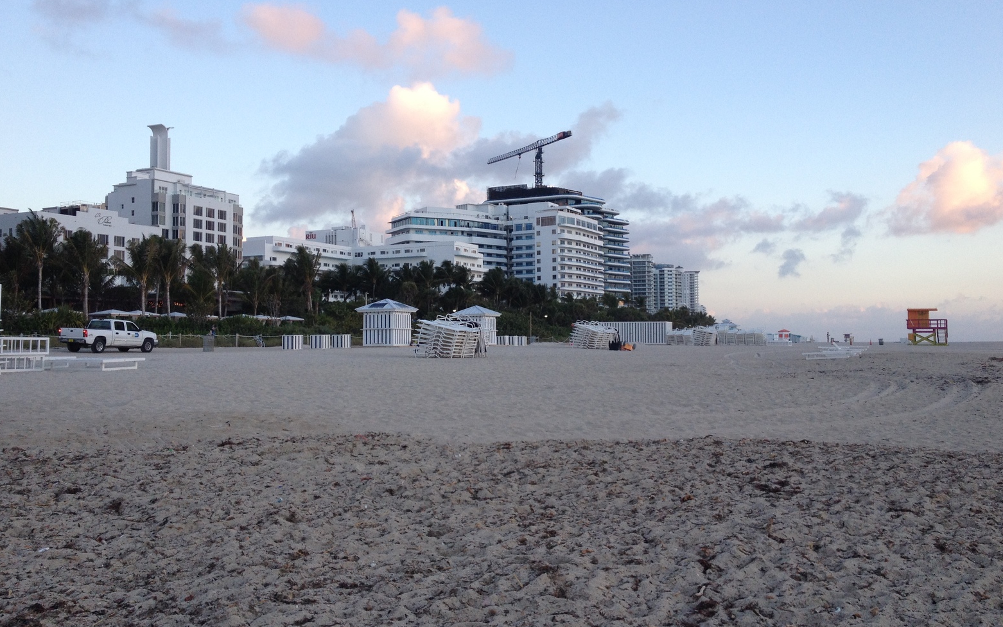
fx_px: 1039
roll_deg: +0.9
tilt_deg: +1.6
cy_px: 281
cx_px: 506
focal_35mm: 38
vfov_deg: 33.5
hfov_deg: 51.5
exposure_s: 1/226
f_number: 2.4
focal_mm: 4.28
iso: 50
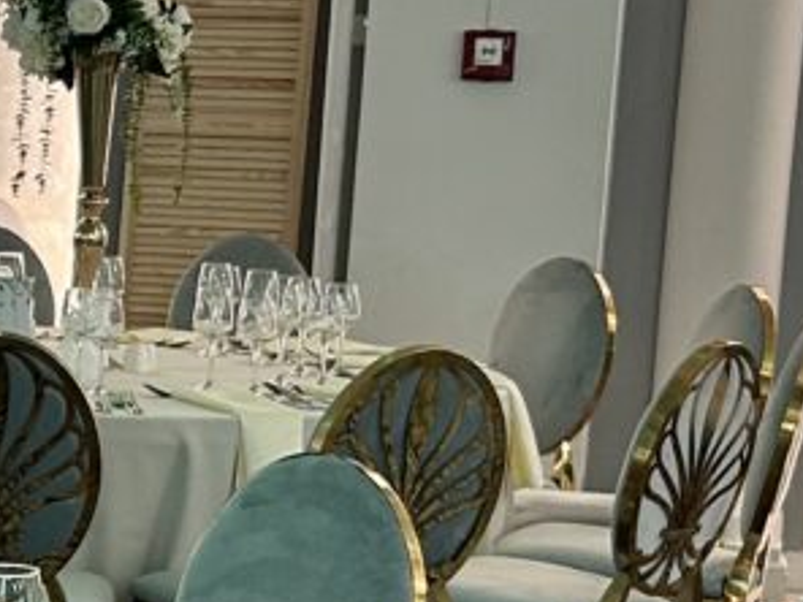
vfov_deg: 10.9
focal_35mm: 135
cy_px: 553
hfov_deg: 13.6
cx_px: -448
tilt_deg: -9.6
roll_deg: -1.6
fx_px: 3132
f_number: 1.5
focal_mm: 5.7
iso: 125
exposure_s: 1/96
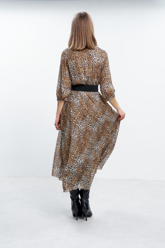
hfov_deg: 31.2
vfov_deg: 45.4
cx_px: 82
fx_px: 296
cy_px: 124
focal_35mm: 43
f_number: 8
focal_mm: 43
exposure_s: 1/160
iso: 100
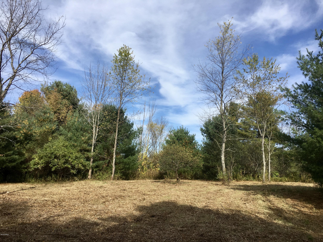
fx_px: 271
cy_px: 121
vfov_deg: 48.2
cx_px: 162
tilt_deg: +9.5
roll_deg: -3.7
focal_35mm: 29
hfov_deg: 61.7
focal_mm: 4.15
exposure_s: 1/1479
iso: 25
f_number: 2.2
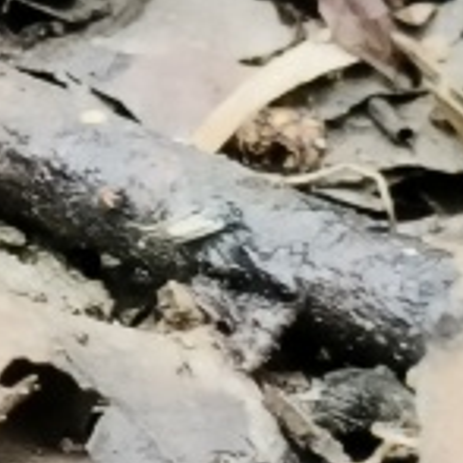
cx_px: -706
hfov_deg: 4.4
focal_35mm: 385
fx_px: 5826
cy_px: 164
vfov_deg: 4.6
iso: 515
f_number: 1.79
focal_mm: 4.84
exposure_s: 1/100
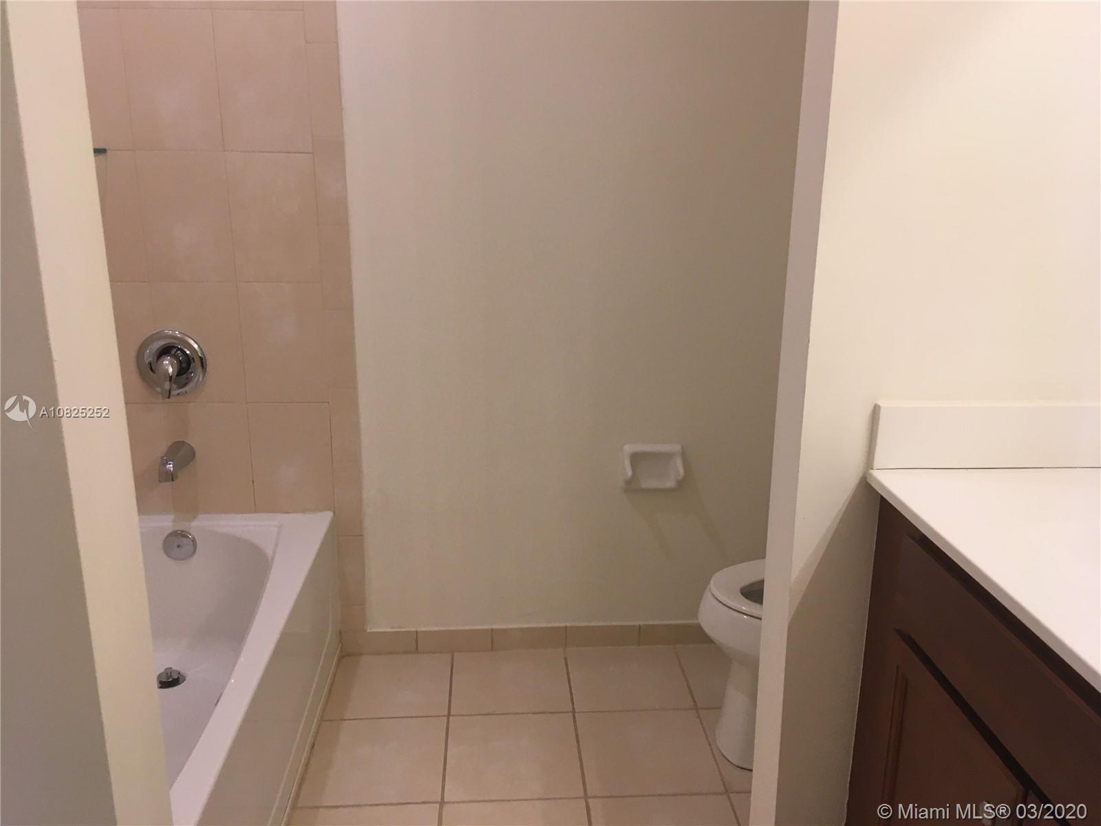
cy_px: 413
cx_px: 550
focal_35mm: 29
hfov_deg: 61.7
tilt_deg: -15.4
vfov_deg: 48.2
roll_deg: +0.3
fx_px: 922
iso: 40
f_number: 2.2
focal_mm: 4.15
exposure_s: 1/30
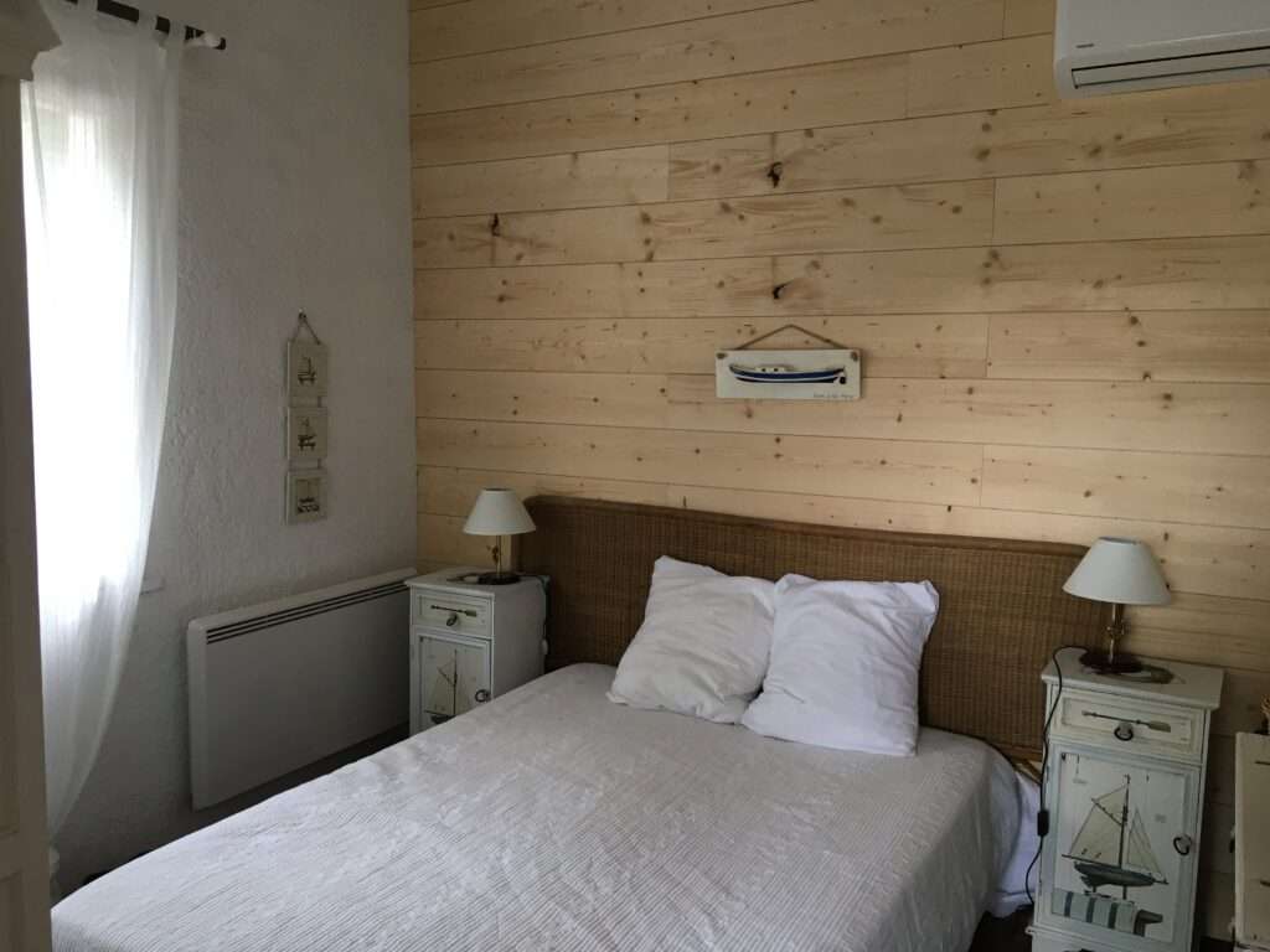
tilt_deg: -6.9
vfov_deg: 48.2
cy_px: 476
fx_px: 1064
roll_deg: -0.7
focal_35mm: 29
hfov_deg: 61.7
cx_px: 635
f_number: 2.2
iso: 32
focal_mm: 4.15
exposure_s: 1/33
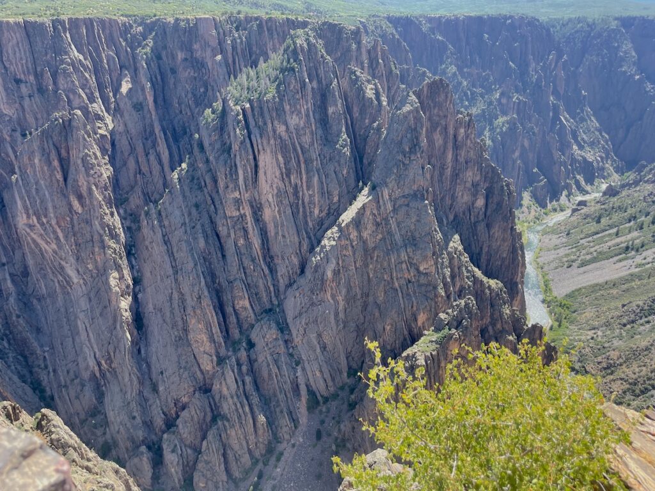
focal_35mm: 26
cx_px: 328
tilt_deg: -24.5
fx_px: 492
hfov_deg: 67.3
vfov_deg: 53.1
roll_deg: -2.2
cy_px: 246
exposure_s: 1/633
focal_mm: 4.2
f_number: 1.6
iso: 32
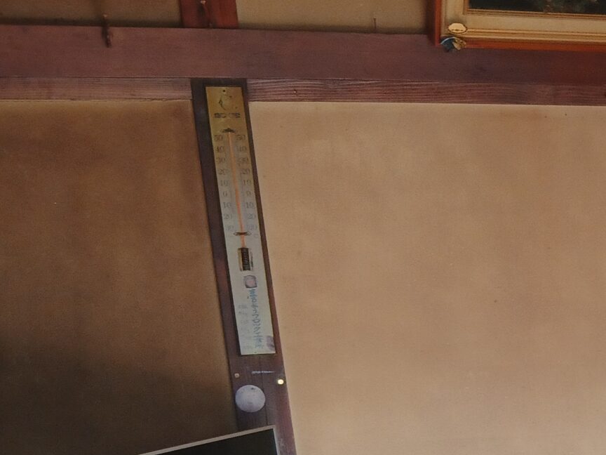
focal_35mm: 77
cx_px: 864
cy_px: 584
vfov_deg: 17.9
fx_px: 1348
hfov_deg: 21.8
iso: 50
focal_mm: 3.86
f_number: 1.8
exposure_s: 1/50
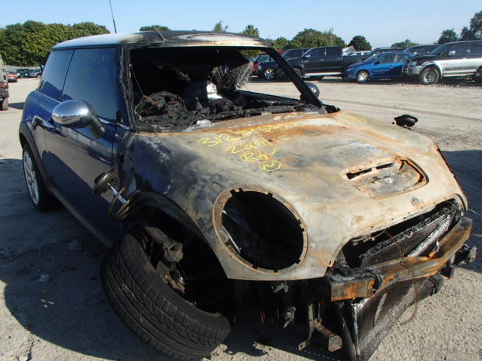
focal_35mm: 29
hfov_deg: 61.7
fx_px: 404
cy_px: 183
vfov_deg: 48.2
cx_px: 237
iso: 100
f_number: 3.9
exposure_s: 1/640
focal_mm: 5
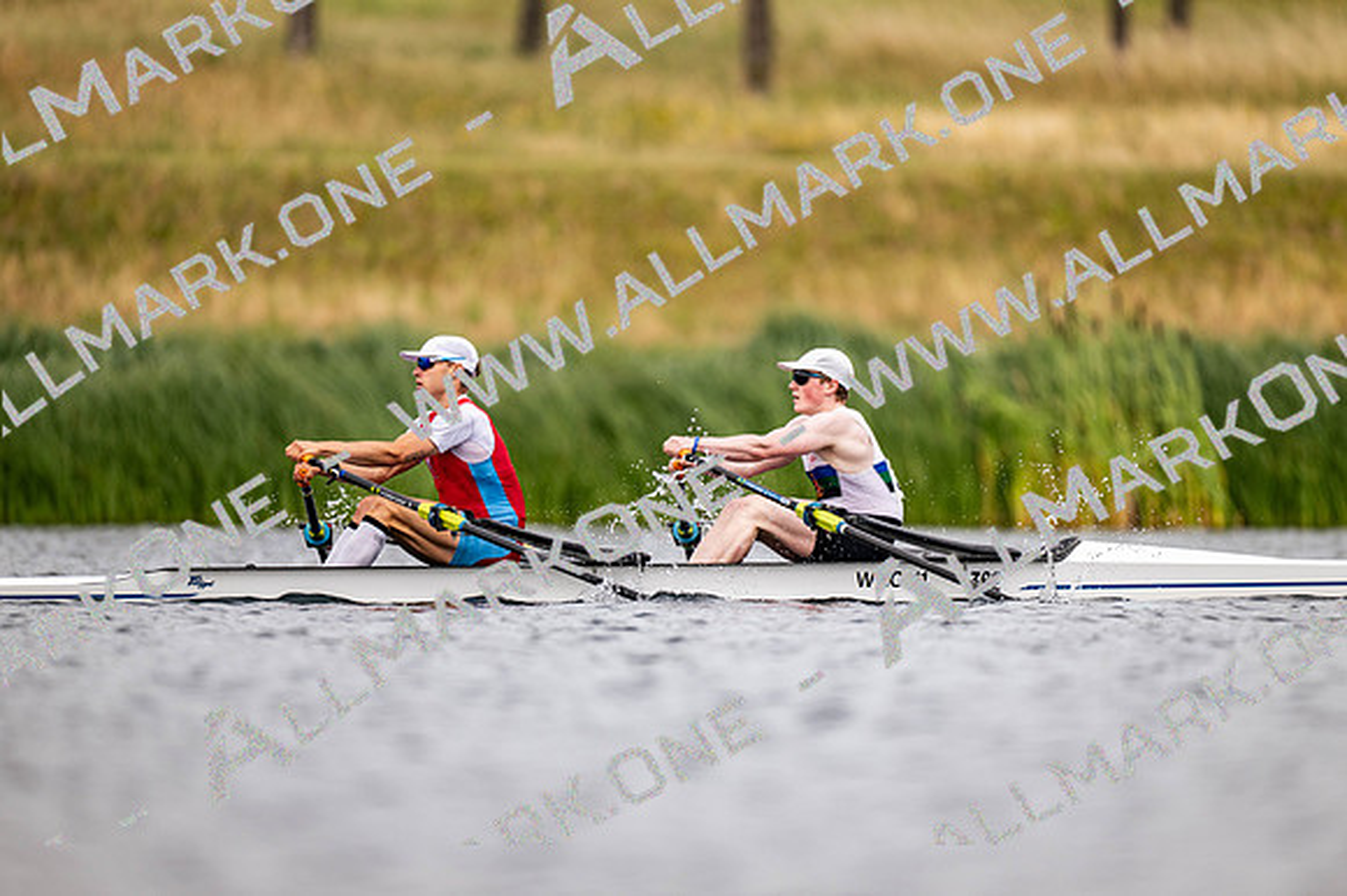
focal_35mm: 600
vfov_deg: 2.3
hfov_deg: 3.4
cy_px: 448
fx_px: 22441
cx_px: 674
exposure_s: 1/2500
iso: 280
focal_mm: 600
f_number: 4
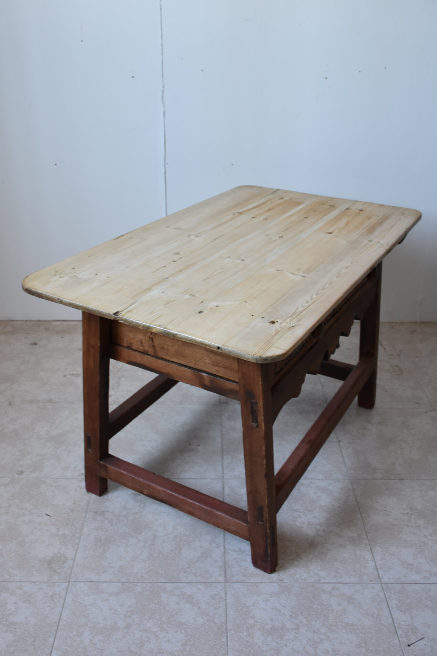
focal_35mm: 33
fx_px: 601
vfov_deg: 57.2
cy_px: 328
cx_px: 218
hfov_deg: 40.0
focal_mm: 22
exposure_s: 1/80
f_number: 4.5
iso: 800
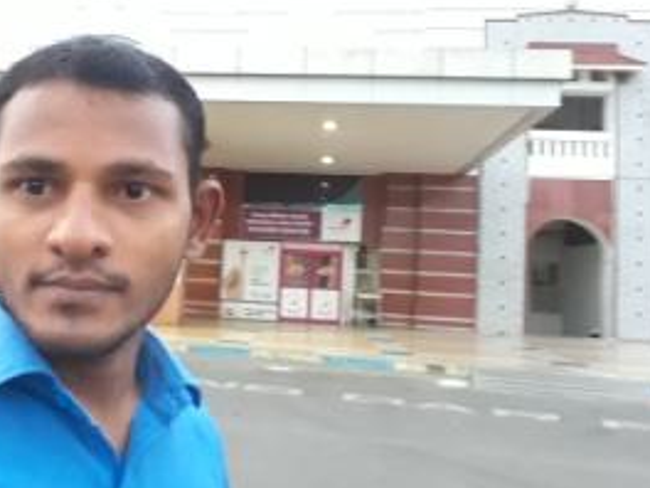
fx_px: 732
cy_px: 200
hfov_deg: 47.0
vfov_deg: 36.7
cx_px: 209
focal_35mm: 39
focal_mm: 1.95
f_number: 2.2
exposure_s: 1/17
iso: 125
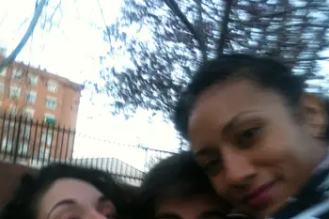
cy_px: 231
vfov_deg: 24.5
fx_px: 475
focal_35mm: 52
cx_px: 166
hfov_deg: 38.2
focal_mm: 3.85
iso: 80
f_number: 2.8
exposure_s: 1/30
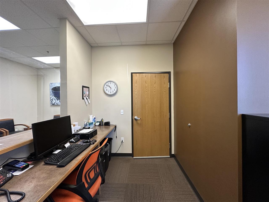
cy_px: 101
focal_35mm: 14
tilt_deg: +0.3
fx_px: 109
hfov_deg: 102.1
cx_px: 134
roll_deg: +0.3
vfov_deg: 85.7
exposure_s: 1/120
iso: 250
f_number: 2.2
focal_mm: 2.22
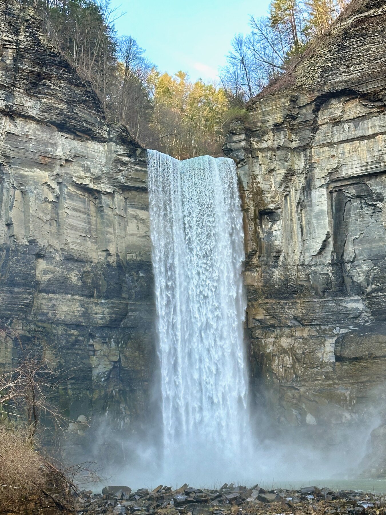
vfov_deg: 39.7
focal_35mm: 48
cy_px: 258
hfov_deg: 30.3
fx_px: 714
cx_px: 193
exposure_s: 1/131
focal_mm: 6.86
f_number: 1.78
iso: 50
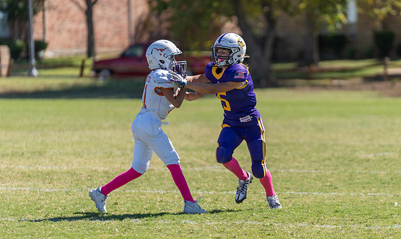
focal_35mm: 290
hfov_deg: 7.3
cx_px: 257
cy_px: 116
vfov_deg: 4.4
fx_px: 3129
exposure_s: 1/1600
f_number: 2.8
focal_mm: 200
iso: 100
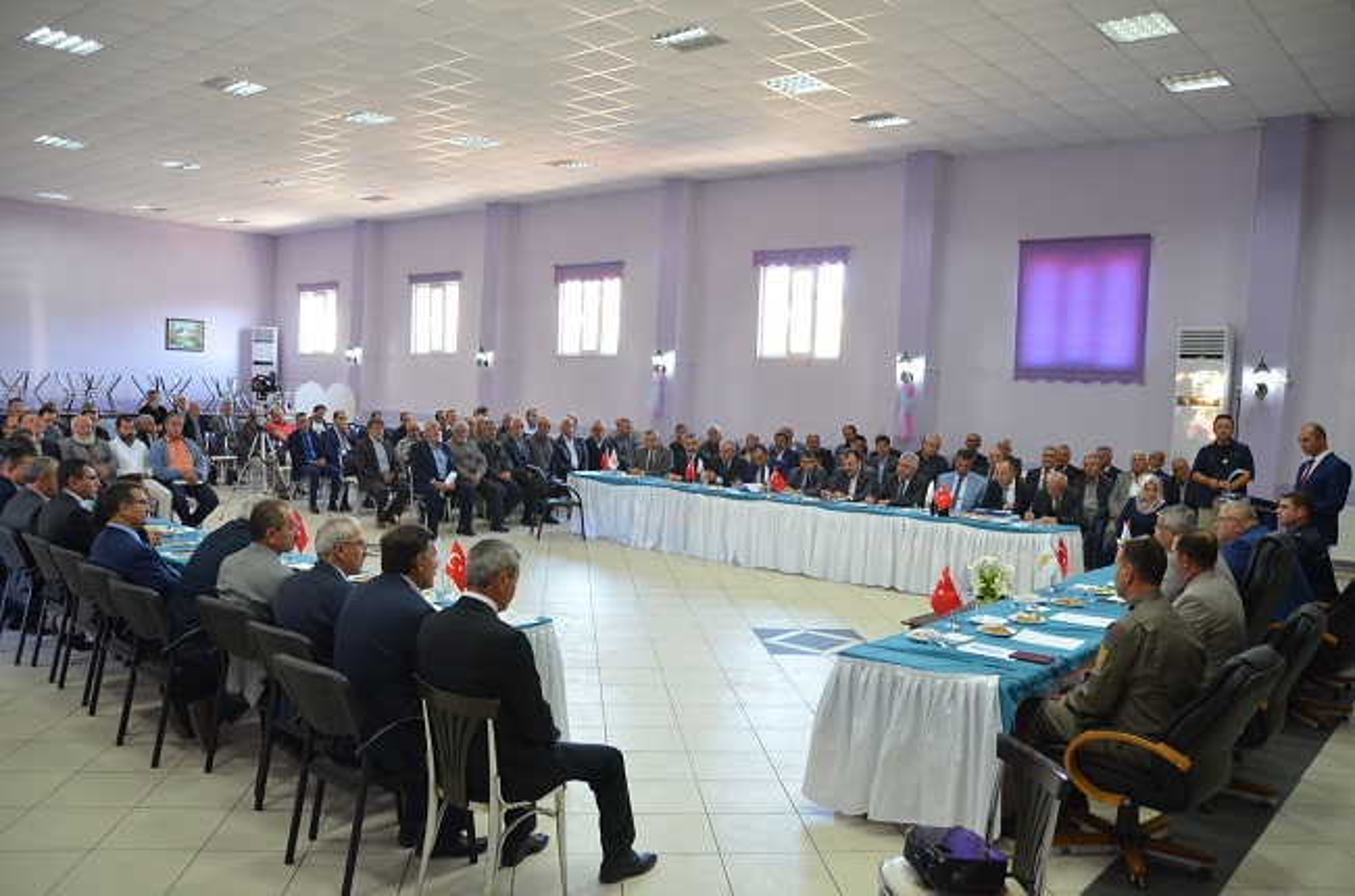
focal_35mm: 27
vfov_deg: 47.7
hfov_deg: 67.5
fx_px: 1014
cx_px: 678
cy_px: 448
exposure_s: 1/50
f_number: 3.5
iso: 800
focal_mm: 18
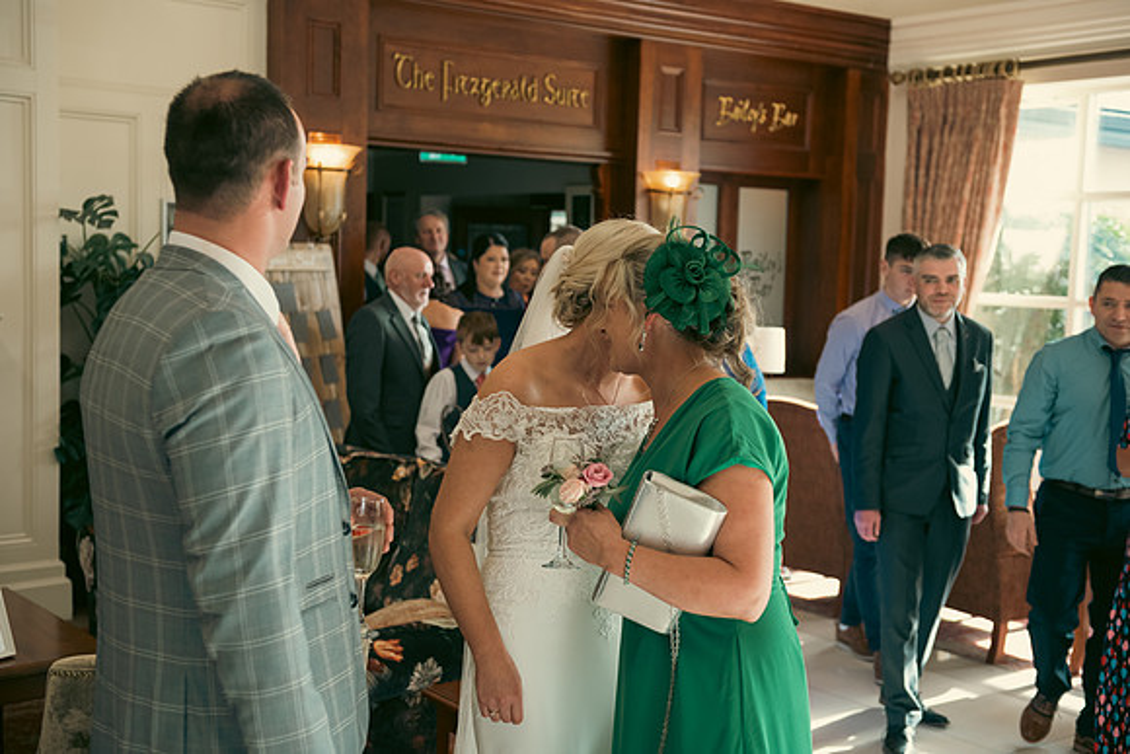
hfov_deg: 43.6
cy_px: 377
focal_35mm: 45
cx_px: 565
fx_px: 1413
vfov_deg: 29.9
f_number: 3.5
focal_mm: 45
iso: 400
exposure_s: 1/125
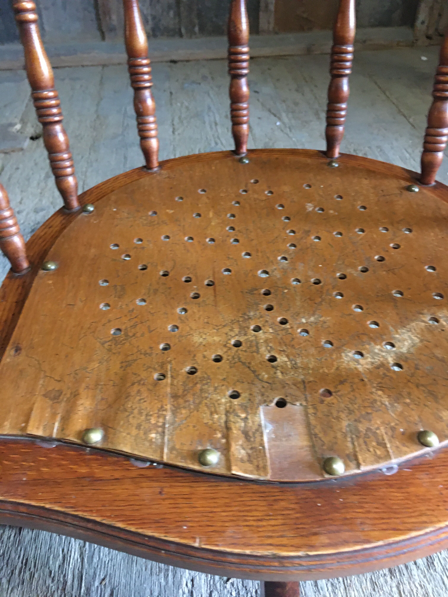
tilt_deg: -42.2
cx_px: 224
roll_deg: +3.6
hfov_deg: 48.2
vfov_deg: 61.7
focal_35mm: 29
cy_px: 298
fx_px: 500
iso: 400
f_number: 2.2
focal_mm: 4.15
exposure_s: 1/17
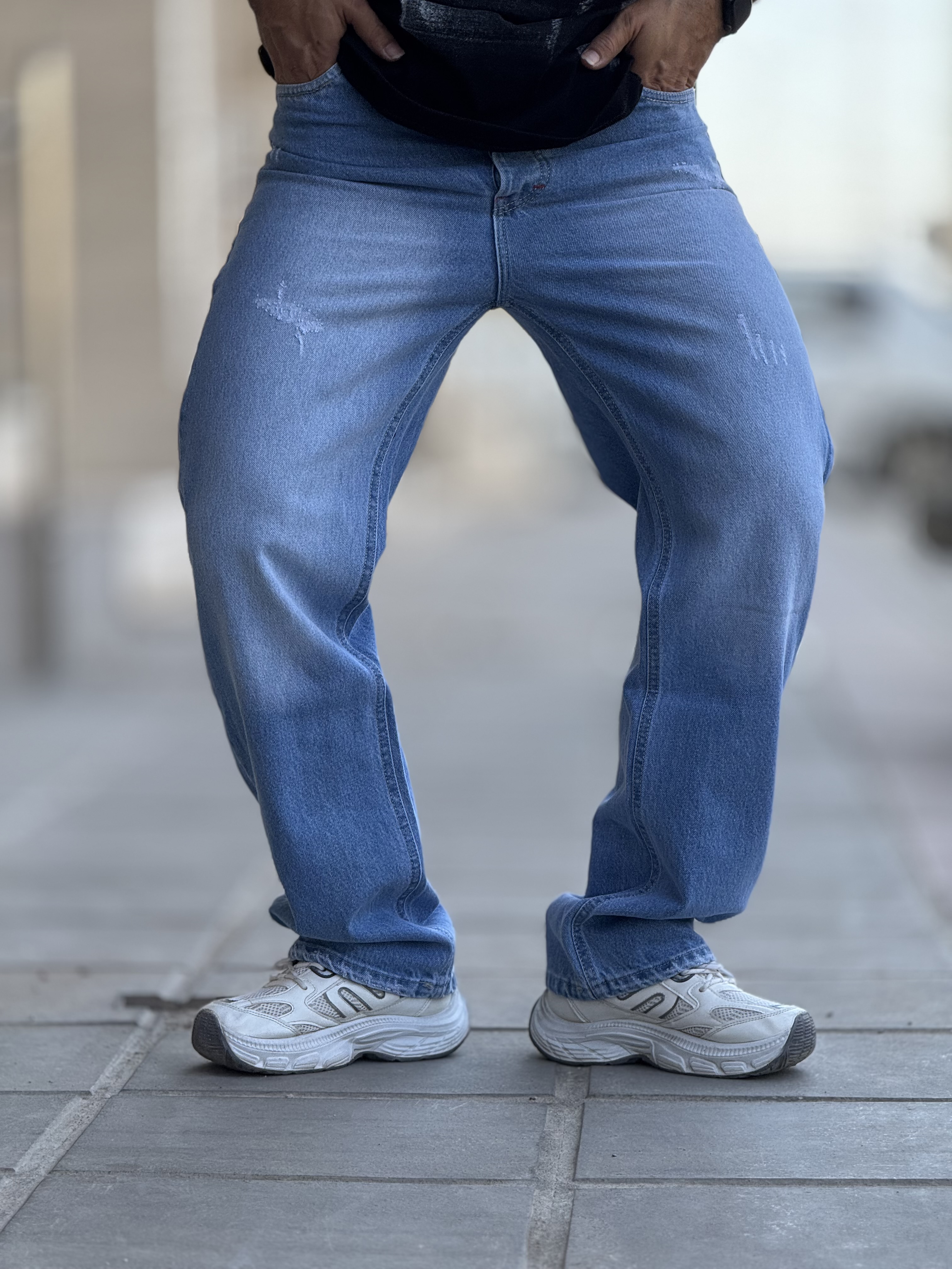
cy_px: 634
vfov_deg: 16.4
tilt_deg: -3.2
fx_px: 4400
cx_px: 476
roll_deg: -0.6
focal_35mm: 120
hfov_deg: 12.3
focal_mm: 15.66
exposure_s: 1/260
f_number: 2.8
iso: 50
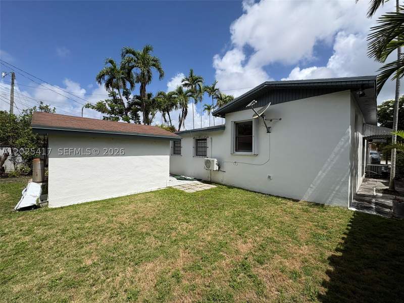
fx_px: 163
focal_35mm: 14
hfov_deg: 102.1
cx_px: 202
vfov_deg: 85.7
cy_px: 152
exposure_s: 1/2874
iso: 50
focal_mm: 2.22
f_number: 2.2
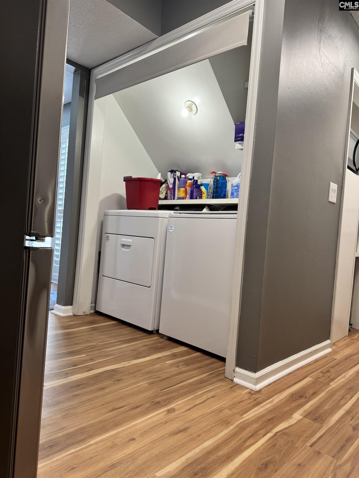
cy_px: 239
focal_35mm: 24
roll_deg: -5.0
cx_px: 180
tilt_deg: -0.1
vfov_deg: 71.6
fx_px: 332
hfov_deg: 56.8
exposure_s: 1/60
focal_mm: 6.76
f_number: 1.78
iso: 125
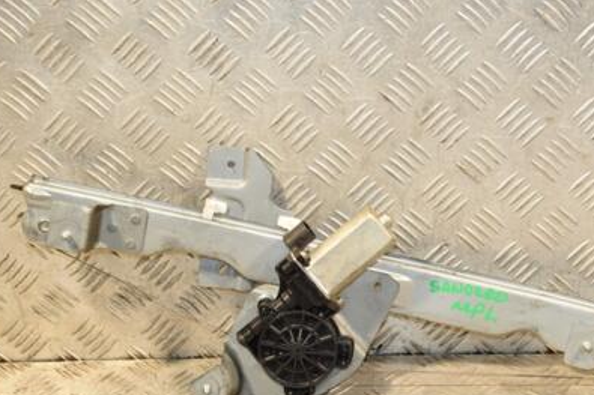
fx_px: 1315
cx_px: 358
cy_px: 224
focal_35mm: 80
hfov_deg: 25.4
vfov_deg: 17.1
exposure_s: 1/160
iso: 800
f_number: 5
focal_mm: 35
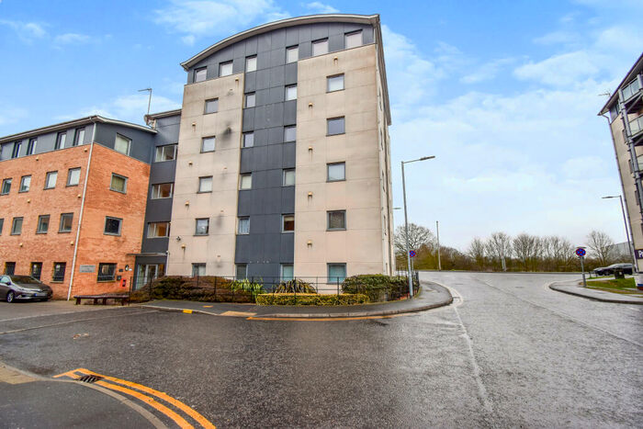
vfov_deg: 77.4
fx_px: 268
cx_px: 322
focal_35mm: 15
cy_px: 214
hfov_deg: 100.4
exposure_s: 1/200
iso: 400
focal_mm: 10
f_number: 10
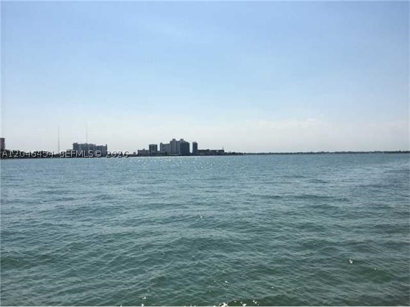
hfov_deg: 60.0
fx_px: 355
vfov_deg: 46.8
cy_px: 154
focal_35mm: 30
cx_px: 205
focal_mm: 4.12
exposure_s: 1/8264
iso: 40
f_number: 2.2
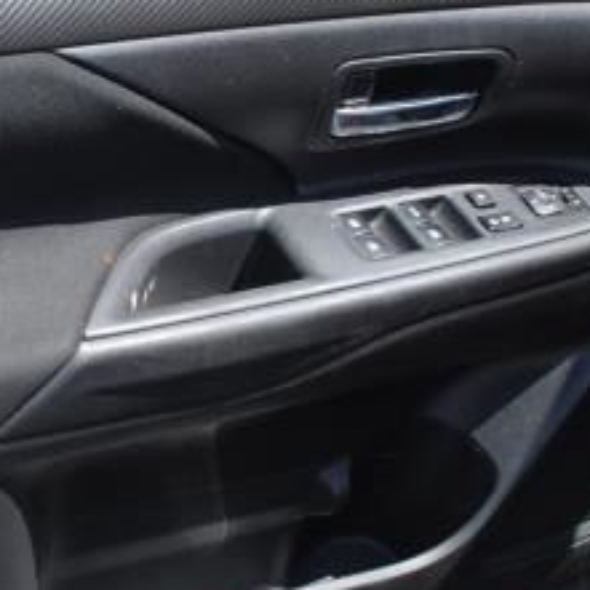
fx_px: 1601
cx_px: -53
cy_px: 140
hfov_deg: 20.0
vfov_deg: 20.7
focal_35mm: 83
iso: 100
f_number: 6.3
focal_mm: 18
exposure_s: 1/160
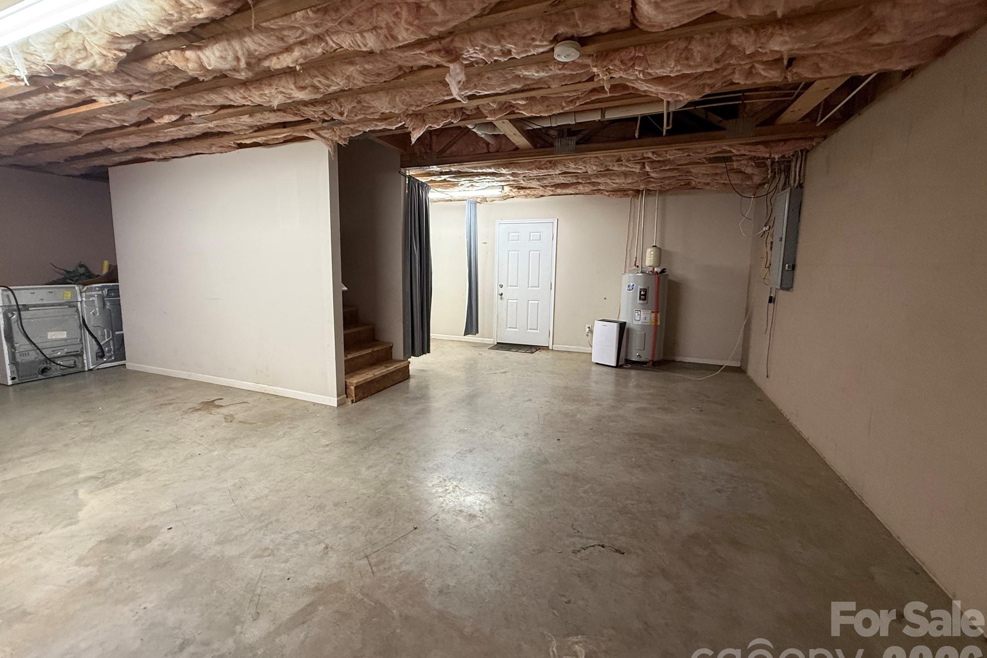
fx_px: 411
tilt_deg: -6.6
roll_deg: -0.5
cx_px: 481
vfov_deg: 77.3
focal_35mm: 15
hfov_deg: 100.4
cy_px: 318
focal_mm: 2.22
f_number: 2.2
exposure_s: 1/60
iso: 250
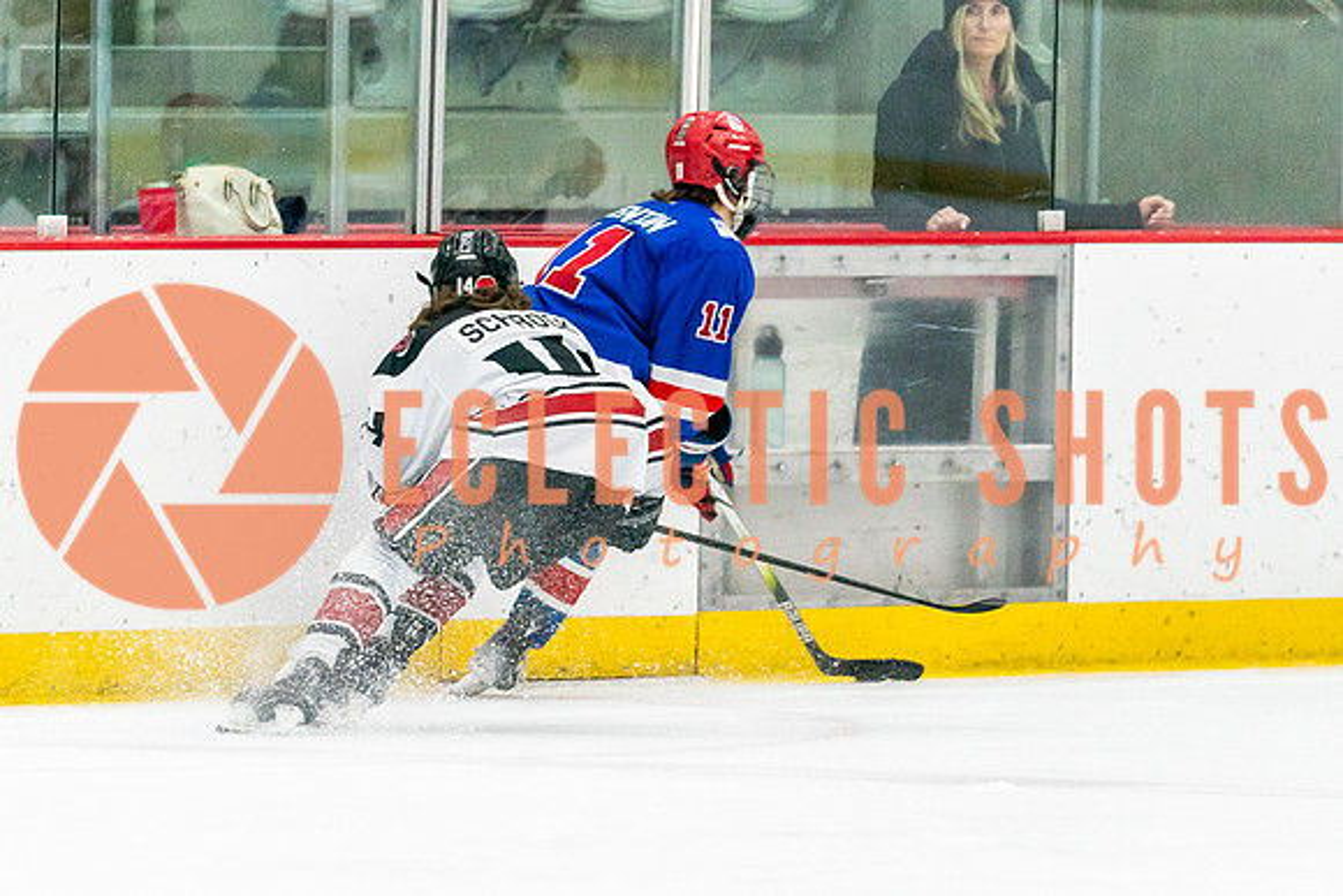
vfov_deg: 3.0
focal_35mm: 461
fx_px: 17208
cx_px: 668
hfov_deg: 4.5
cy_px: 635
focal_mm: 200
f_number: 2.8
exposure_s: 1/1000
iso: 3200
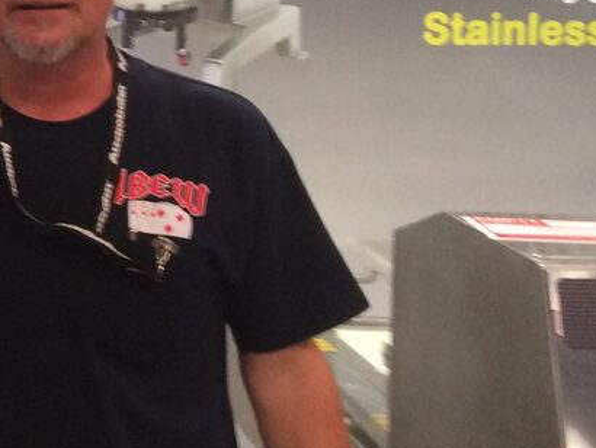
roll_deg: -0.2
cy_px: -15
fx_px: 1706
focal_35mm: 99
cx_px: -401
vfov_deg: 14.7
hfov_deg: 17.1
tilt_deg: -6.2
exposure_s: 1/30
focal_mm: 4.15
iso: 160
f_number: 2.2
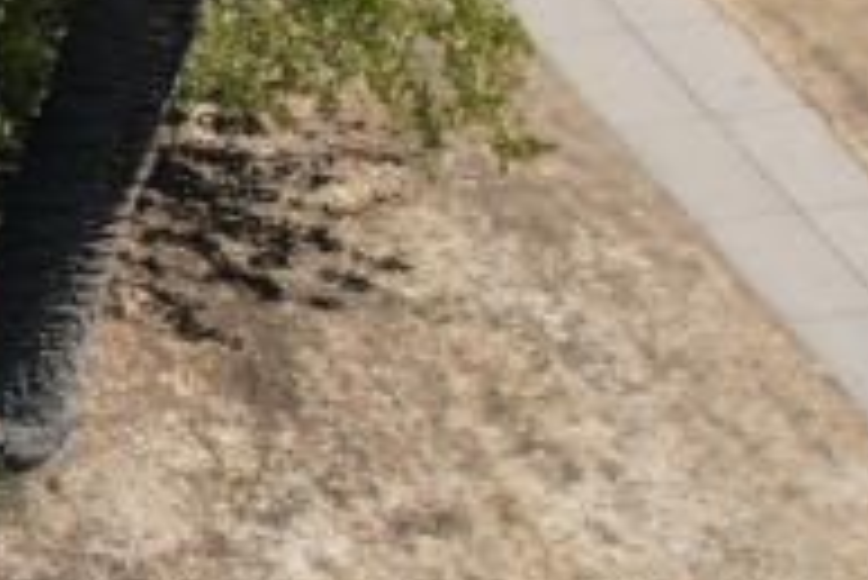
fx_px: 4126
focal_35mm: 171
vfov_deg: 7.8
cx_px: -1803
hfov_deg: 9.3
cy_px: -378
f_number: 2.8
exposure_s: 1/2000
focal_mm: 8.38
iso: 110
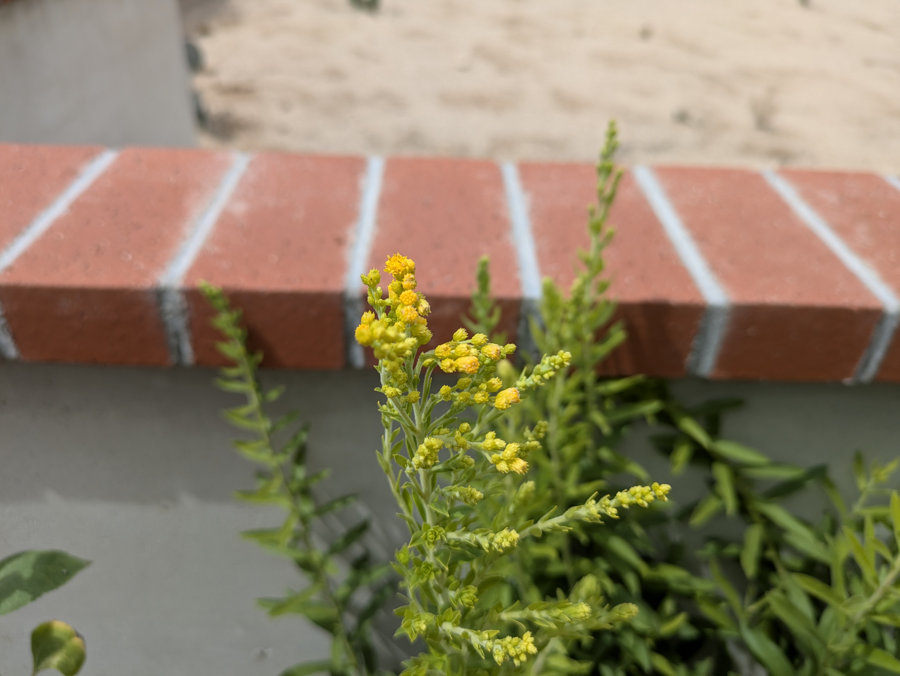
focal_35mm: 25
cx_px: 450
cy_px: 338
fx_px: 650
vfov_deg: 54.9
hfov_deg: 69.4
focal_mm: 5.43
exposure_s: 1/1316
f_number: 1.89
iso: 39
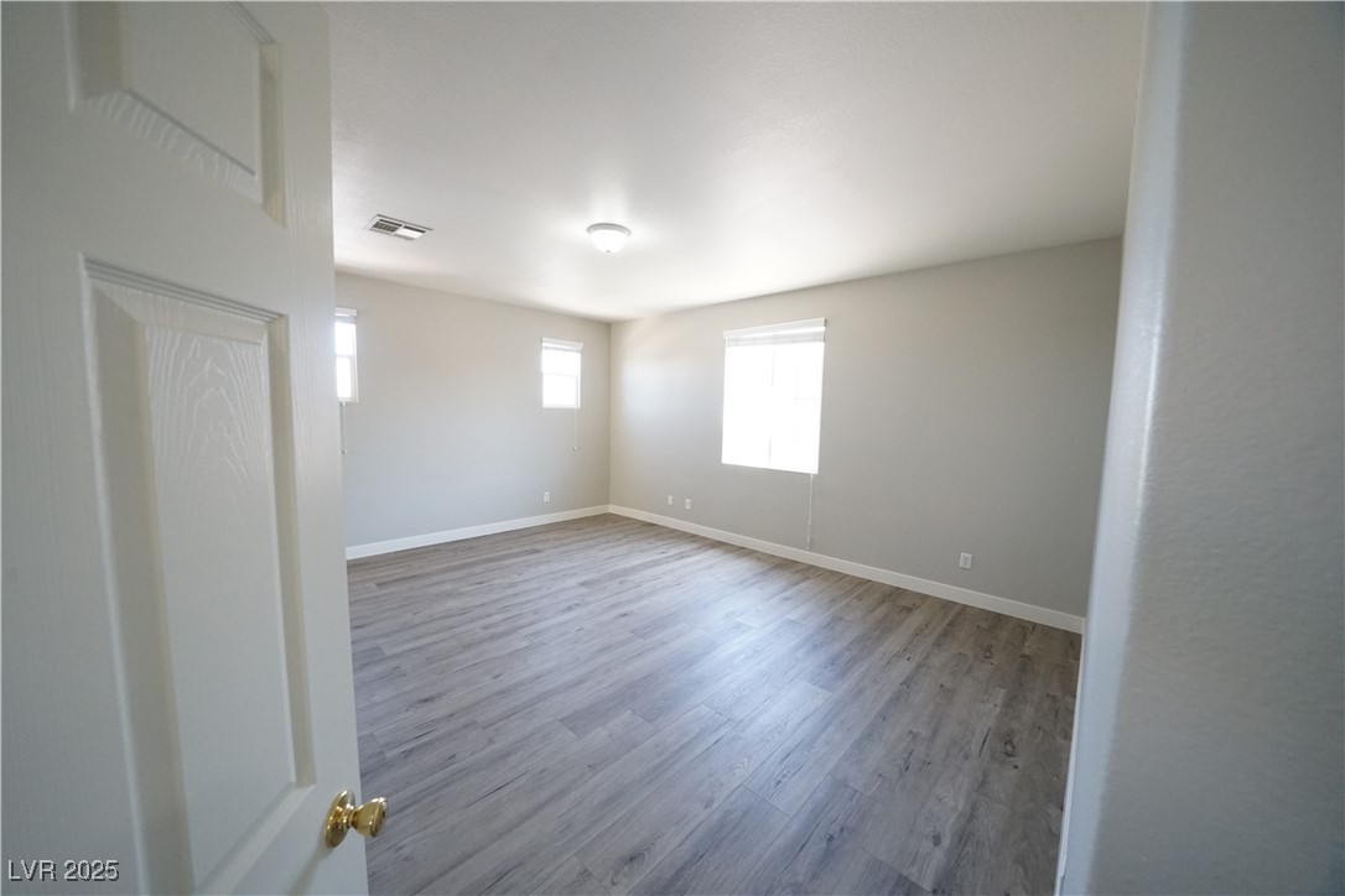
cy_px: 448
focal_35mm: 12
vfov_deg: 90.0
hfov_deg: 112.6
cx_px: 672
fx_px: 448
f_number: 6.3
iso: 4000
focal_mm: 12
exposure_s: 1/125
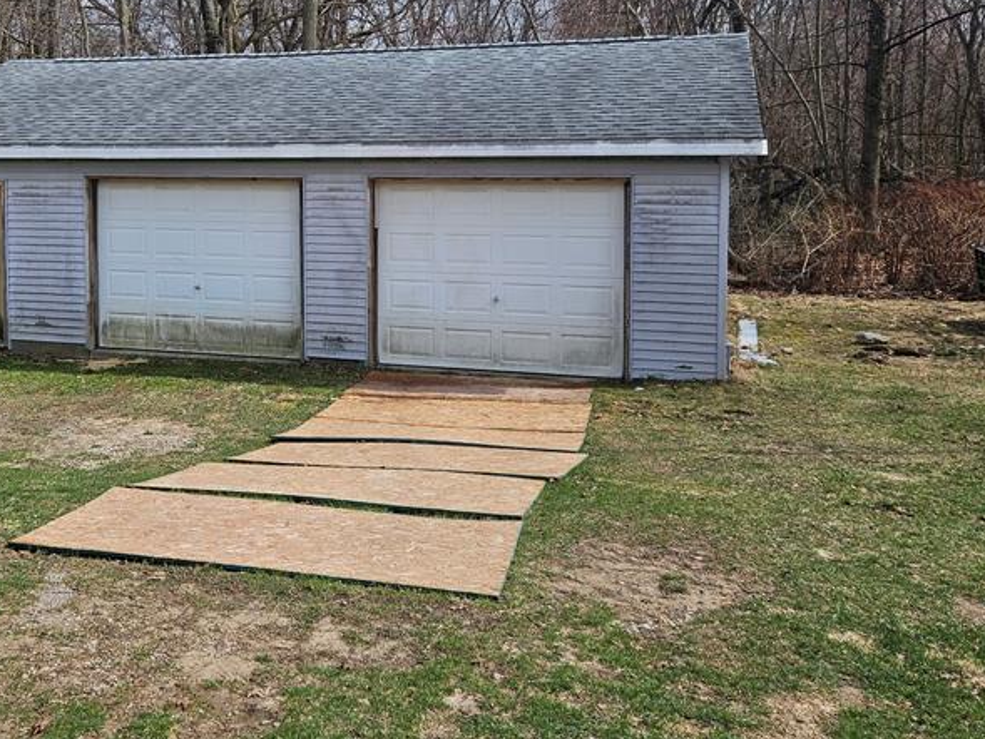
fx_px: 1138
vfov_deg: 35.3
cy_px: 206
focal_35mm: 40
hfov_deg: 45.5
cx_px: 276
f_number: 1.8
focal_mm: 5.4
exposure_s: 1/2308
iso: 25
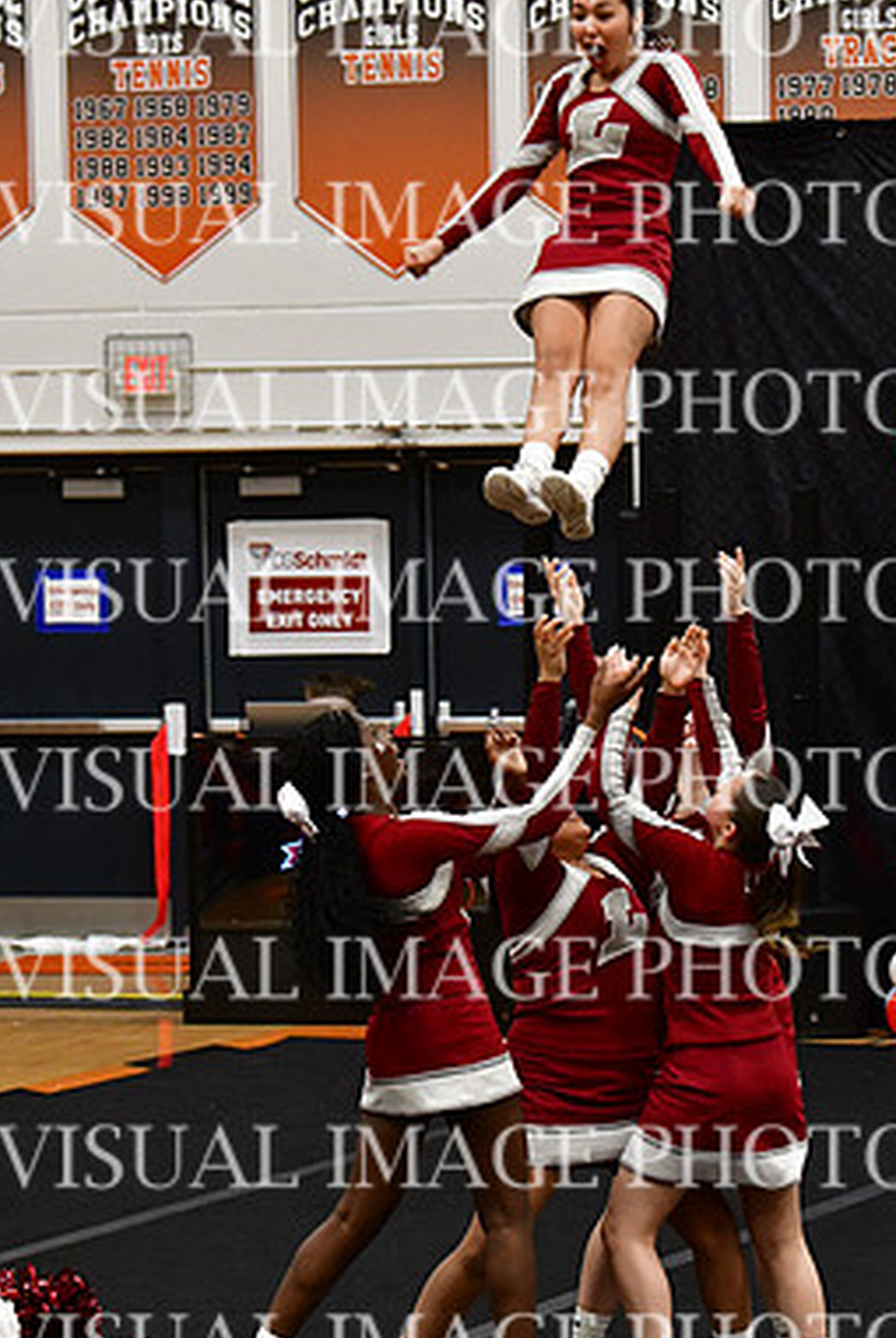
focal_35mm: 187
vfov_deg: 11.0
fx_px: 6962
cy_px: 685
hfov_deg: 7.4
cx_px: 603
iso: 4000
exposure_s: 1/500
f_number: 4
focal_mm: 82
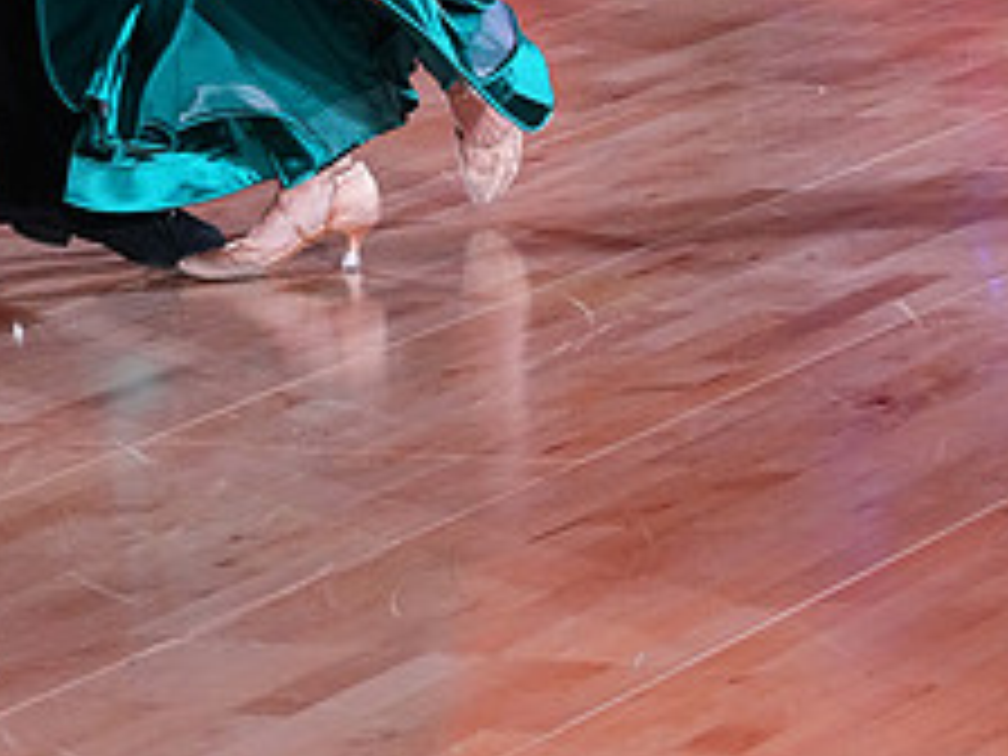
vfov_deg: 5.6
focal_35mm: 261
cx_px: 160
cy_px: -418
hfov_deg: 7.6
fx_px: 7600
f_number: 5
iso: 5000
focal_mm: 105
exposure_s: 1/400
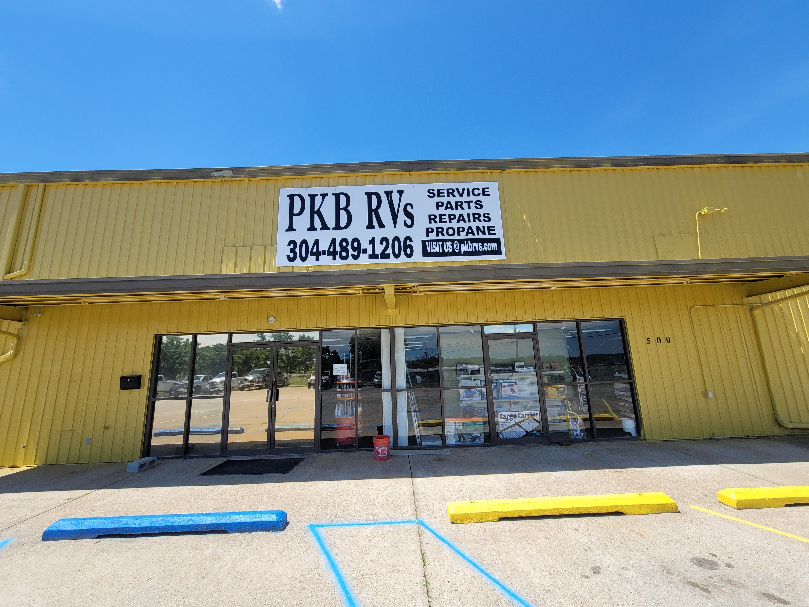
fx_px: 304
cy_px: 304
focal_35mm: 13
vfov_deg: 89.9
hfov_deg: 106.2
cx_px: 404
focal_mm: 2.2
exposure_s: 1/1372
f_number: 2.2
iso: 64
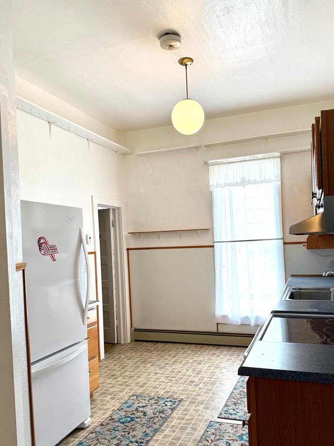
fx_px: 360
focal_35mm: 28
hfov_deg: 49.6
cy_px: 248
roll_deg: +2.6
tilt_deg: -0.5
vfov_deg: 63.3
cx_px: 185
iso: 200
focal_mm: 6.76
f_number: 1.78
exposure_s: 1/240
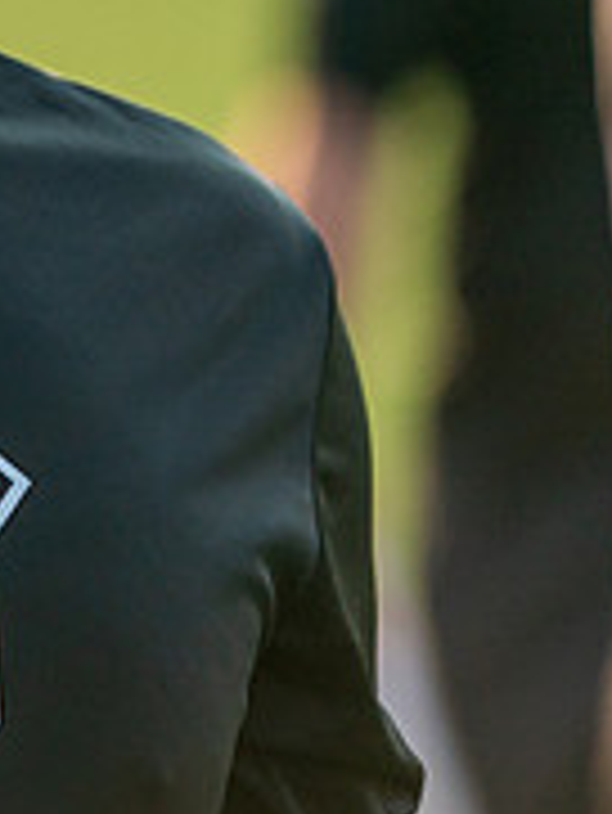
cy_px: -229
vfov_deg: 2.6
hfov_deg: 2.0
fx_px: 17847
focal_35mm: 758
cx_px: -580
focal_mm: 200
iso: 250
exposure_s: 1/2000
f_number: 2.8
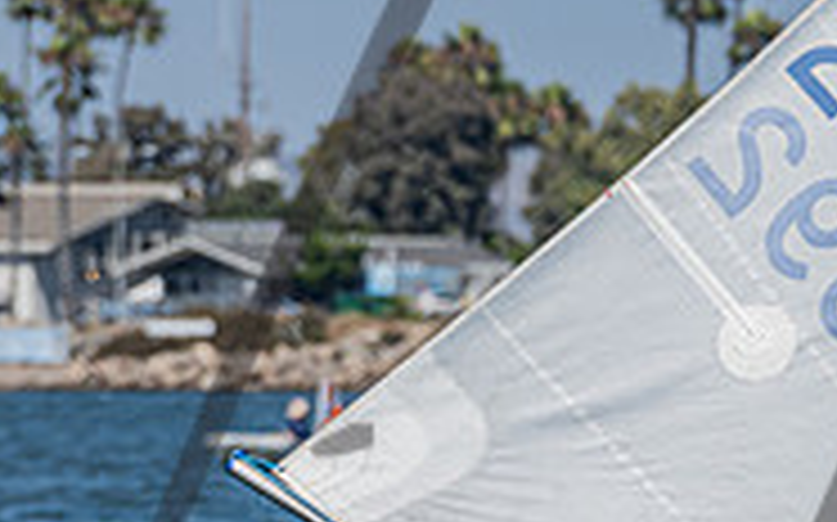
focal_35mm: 689
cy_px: 609
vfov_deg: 1.9
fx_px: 15707
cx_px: 864
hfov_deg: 3.0
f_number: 7.6
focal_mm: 185
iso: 250
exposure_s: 1/1000
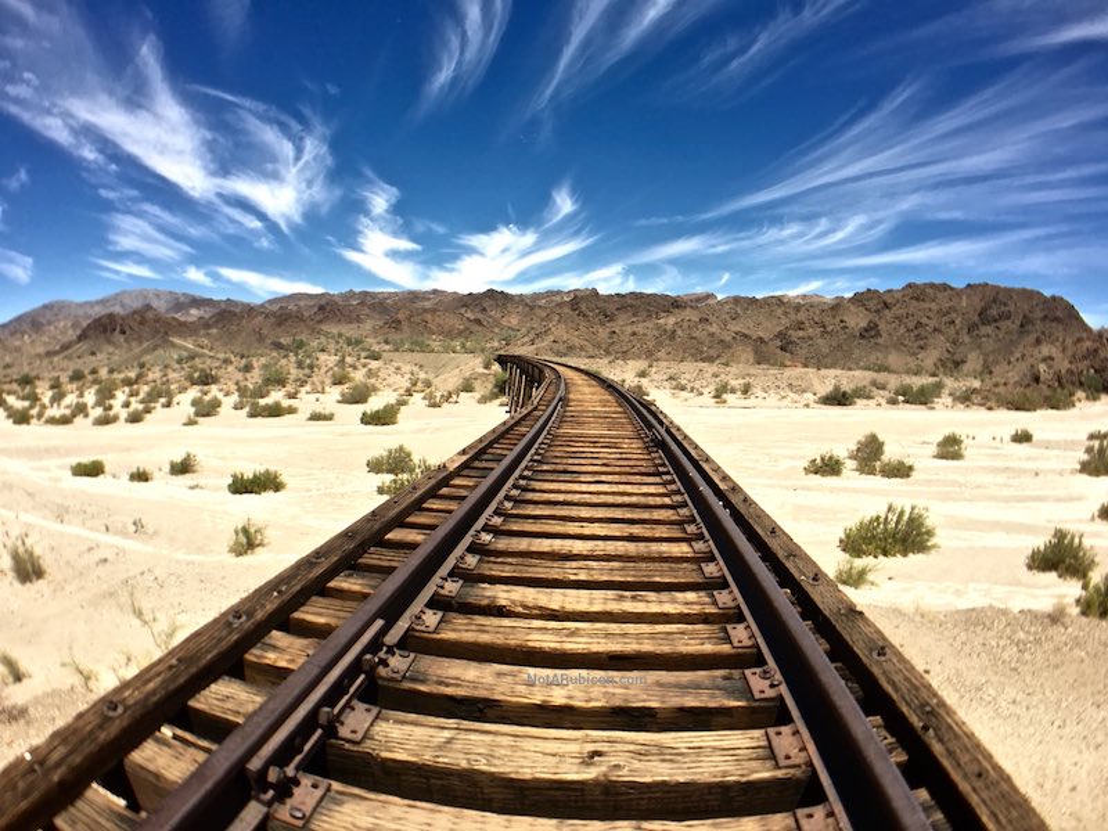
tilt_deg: -5.3
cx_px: 554
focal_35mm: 29
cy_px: 416
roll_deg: -2.3
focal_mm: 4.15
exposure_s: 1/1789
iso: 25
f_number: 2.2
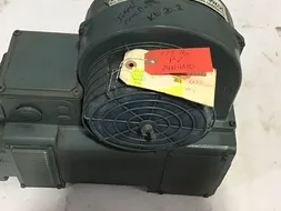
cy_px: 49
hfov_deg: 38.9
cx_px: 136
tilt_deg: -50.1
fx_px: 398
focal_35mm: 49
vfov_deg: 29.2
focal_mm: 3.3
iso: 160
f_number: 2.4
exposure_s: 1/30
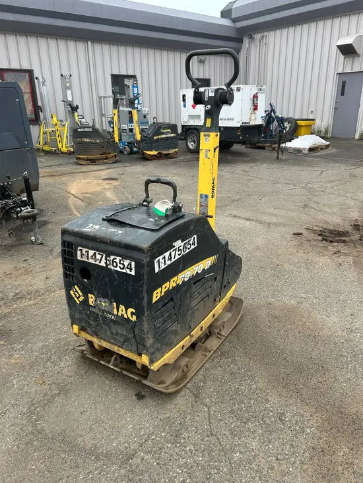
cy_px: 242
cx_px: 182
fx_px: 363
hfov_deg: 53.1
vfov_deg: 67.3
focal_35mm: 26
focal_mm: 5.7
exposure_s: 1/628
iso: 50
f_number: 1.5
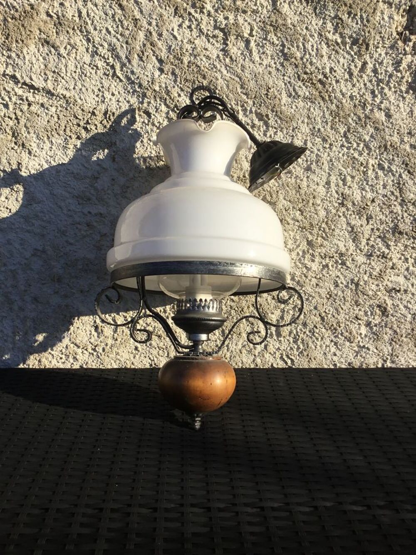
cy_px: 278
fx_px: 497
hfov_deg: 45.4
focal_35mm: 31
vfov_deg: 58.3
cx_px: 208
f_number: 2.4
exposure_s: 1/1456
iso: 25
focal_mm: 3.3
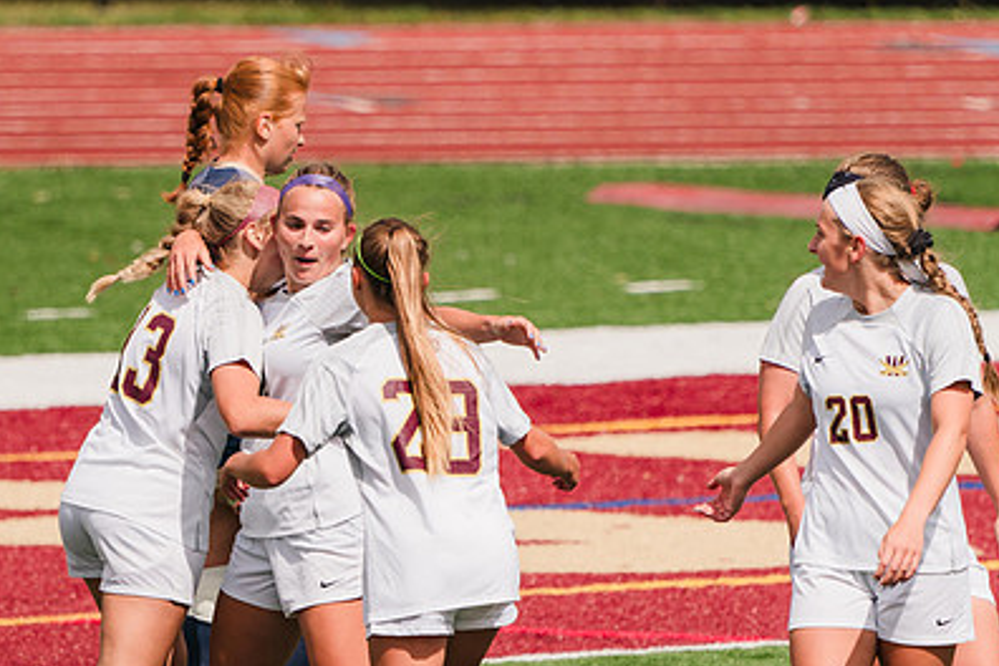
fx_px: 29607
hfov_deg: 1.9
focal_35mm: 1067
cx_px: 208
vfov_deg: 1.3
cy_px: 373
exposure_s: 1/1600
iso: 160
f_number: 6.3
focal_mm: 600
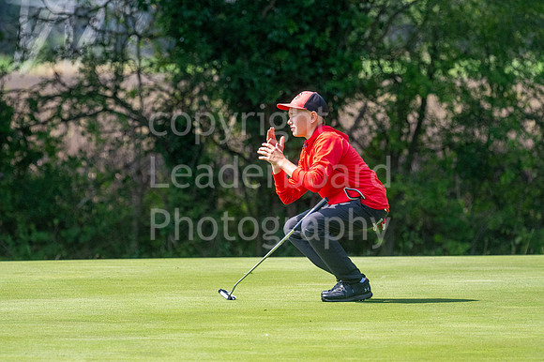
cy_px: 181
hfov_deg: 4.6
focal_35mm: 450
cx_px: 272
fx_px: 6796
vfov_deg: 3.1
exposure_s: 1/3200
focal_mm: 300
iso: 640
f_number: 5
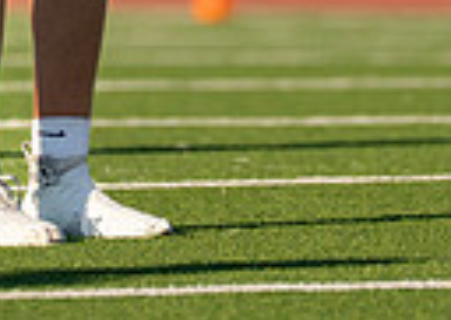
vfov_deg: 1.0
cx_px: 69
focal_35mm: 1454
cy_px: -518
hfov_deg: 1.4
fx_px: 18595
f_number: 2.8
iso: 200
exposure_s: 1/4000
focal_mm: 200
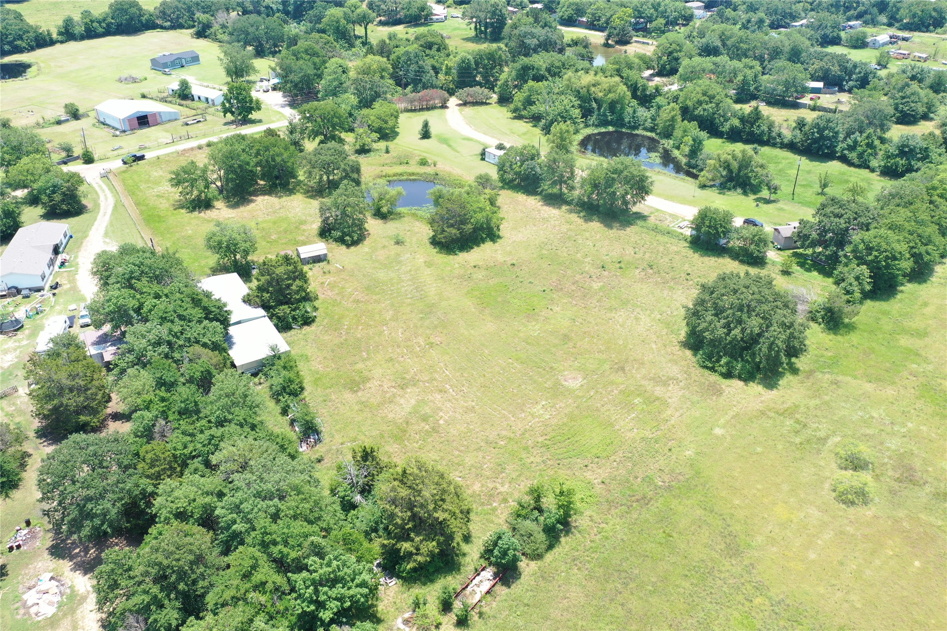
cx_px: 474
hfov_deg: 65.5
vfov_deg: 46.4
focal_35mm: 28
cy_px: 316
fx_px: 736
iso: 100
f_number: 4.5
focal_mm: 10.26
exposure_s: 1/200
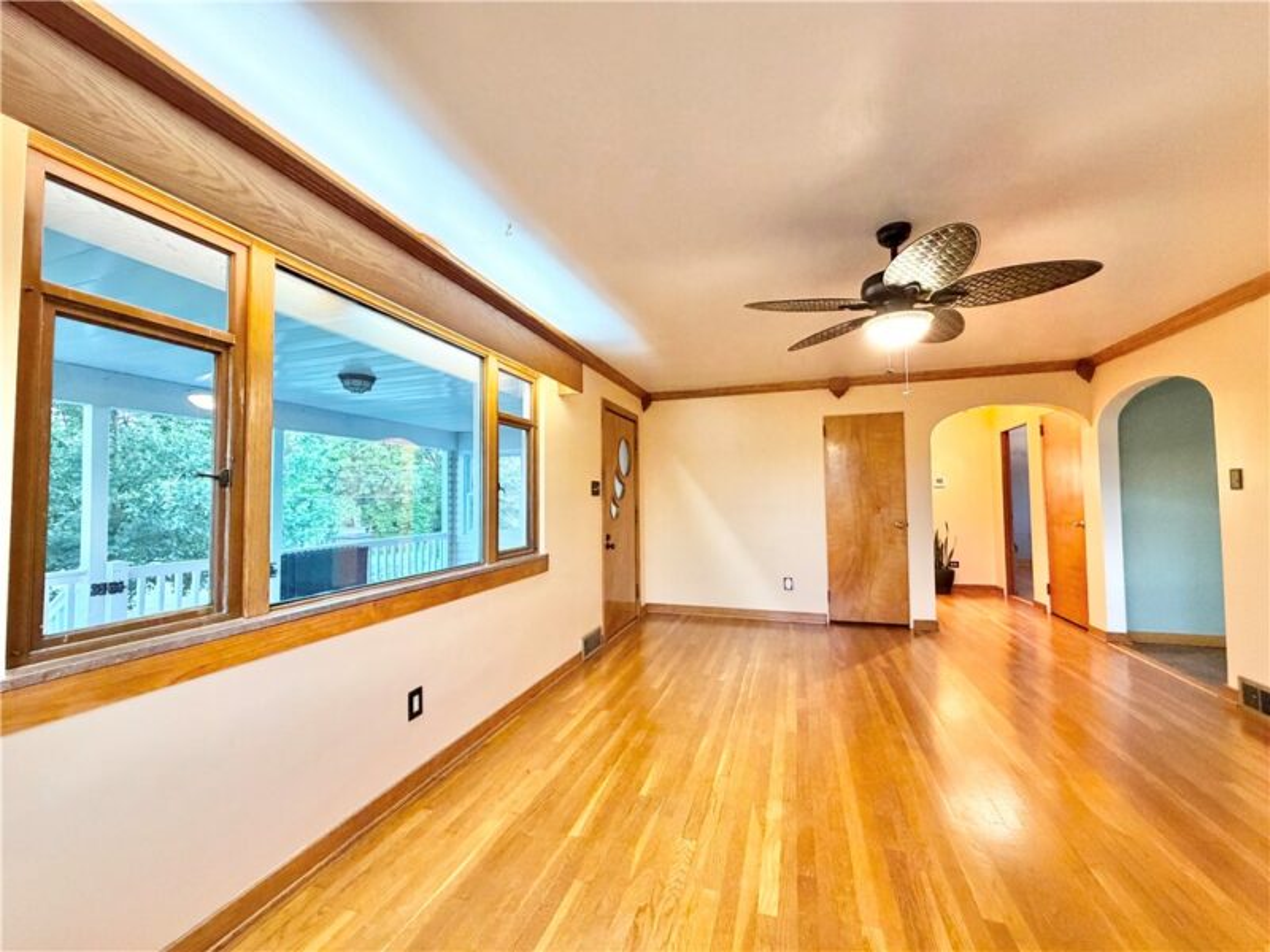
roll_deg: +1.1
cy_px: 476
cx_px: 635
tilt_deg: +1.8
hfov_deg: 102.1
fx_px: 514
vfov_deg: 85.7
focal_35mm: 14
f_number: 2.2
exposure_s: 1/60
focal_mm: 2.22
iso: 400
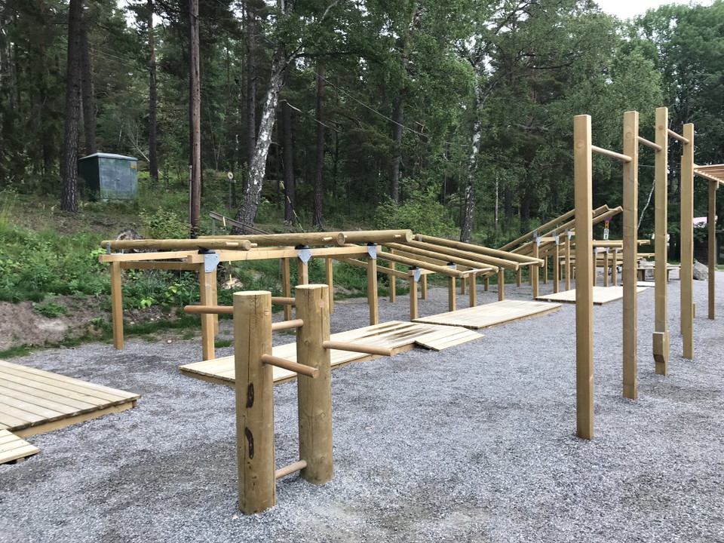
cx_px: 362
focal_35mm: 28
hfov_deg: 63.4
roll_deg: +1.6
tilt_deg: -4.6
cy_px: 272
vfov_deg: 49.7
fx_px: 586
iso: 25
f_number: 1.8
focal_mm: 3.99
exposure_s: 1/100
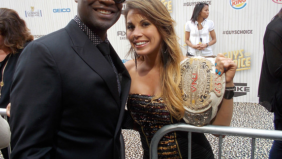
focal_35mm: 32
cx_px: 140
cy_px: 62
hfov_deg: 61.0
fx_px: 239
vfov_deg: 36.5
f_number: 3.3
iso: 80
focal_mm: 4.1
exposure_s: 1/40
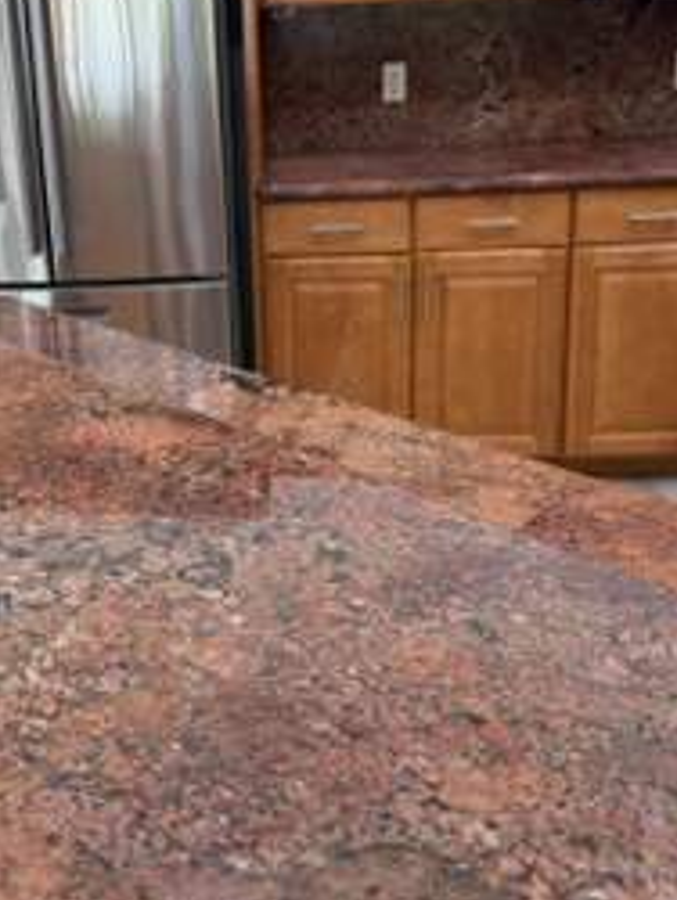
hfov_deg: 31.3
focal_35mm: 46
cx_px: 220
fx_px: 1197
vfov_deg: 41.0
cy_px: 364
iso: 200
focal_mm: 6.76
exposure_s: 1/120
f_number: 1.78
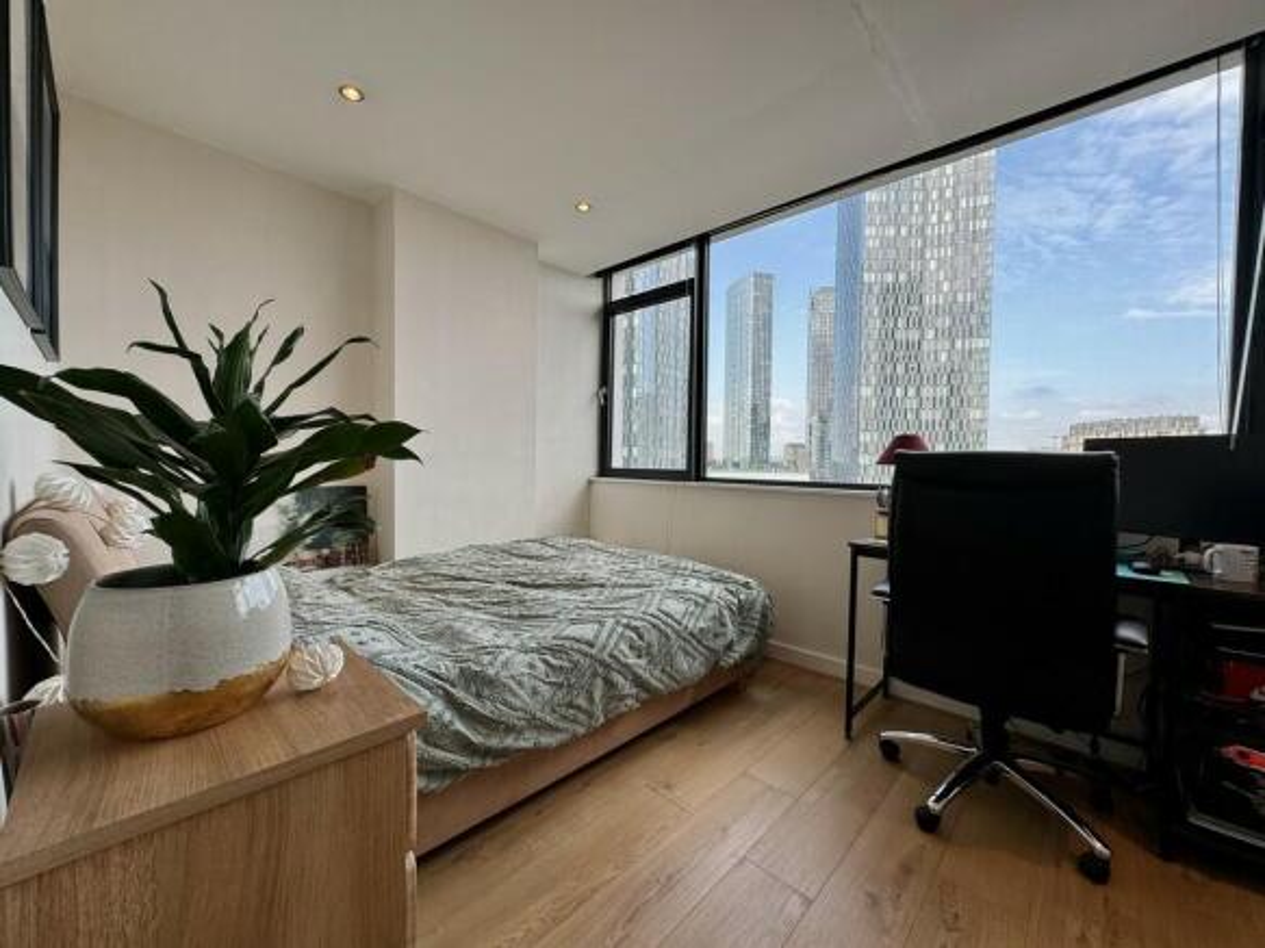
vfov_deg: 85.7
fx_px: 512
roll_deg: -1.0
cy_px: 474
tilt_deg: -1.1
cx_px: 632
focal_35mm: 14
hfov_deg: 102.1
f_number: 2.2
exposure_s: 1/239
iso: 40
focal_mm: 2.22
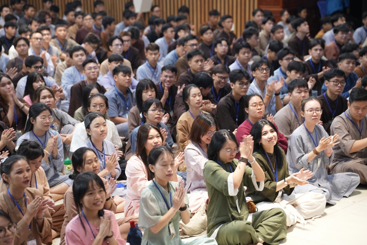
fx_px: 928
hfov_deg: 22.4
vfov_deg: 15.0
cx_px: 184
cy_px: 122
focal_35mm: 91
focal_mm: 91
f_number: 3.2
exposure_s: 1/80
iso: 1600
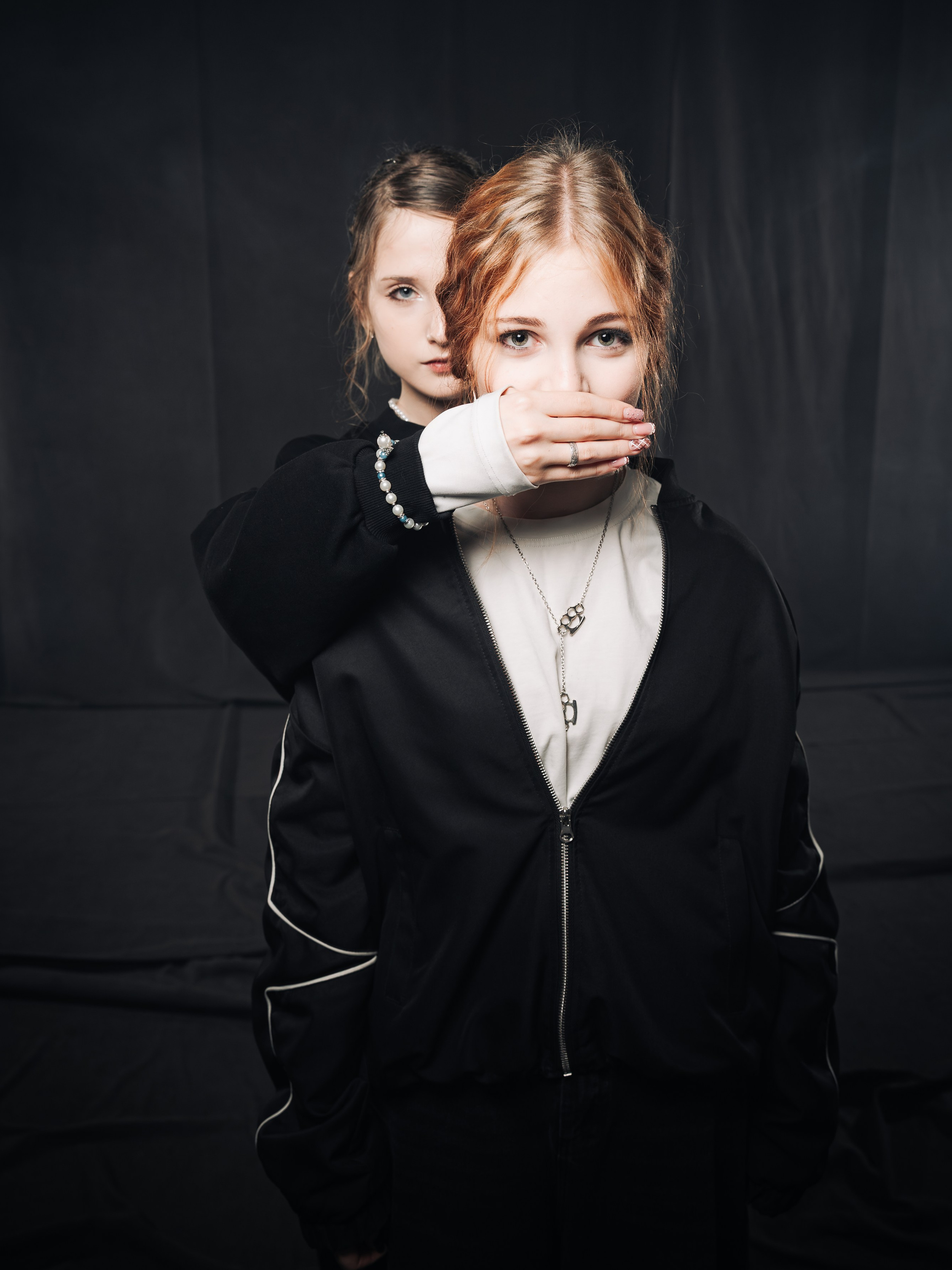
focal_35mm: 31
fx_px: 1137
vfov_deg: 58.2
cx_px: 481
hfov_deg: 45.4
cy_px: 565
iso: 500
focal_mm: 28
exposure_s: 1/160
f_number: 5
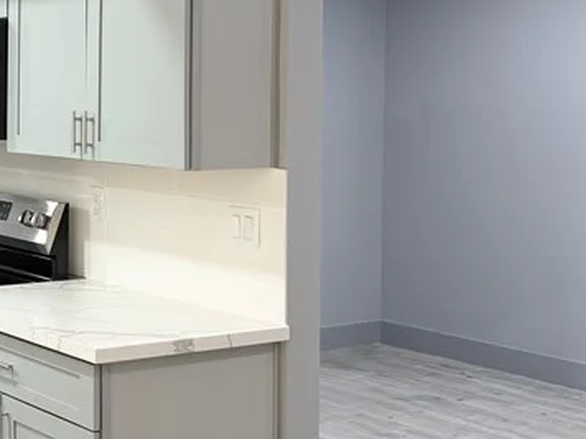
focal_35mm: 69
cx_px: -140
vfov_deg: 21.1
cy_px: 95
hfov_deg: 25.0
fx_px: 1168
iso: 125
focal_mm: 6.76
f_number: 1.78
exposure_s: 1/60
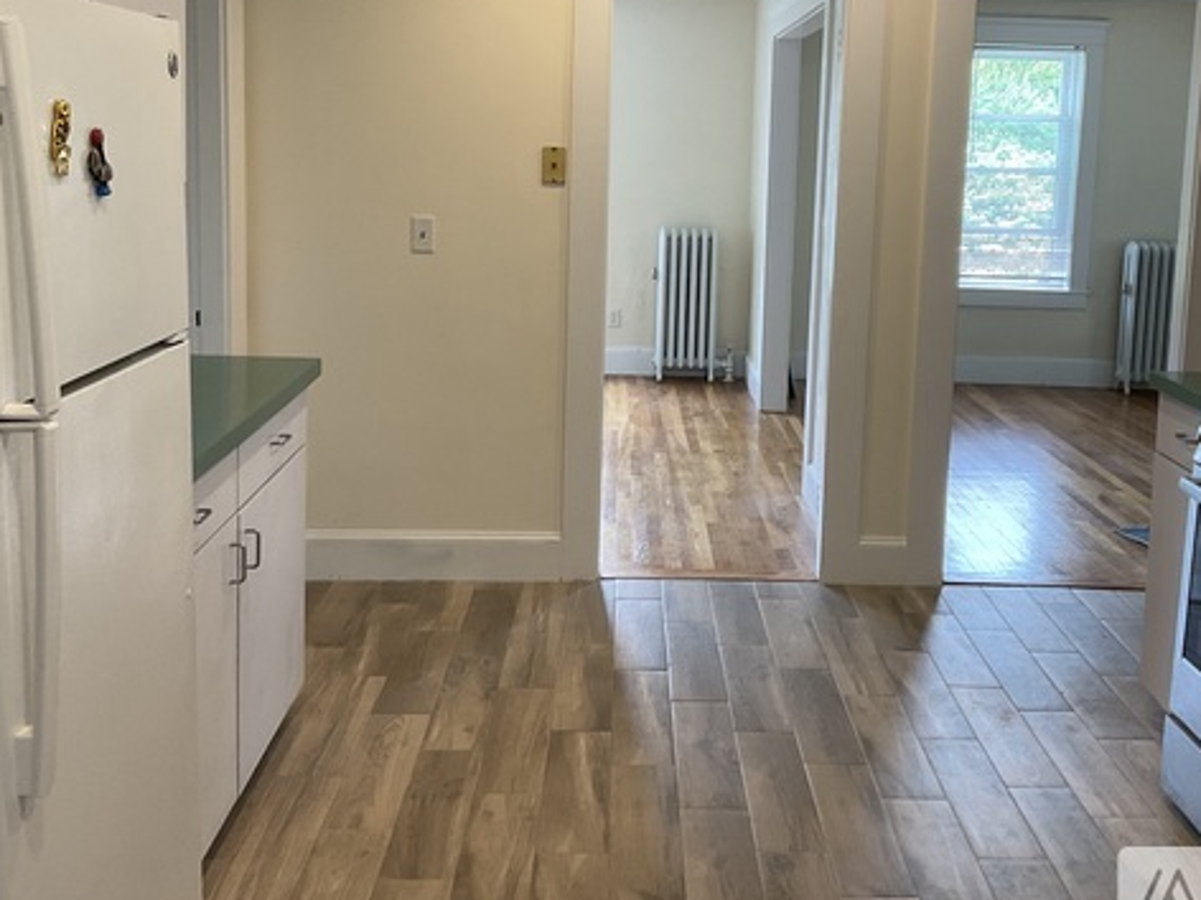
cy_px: 313
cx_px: 681
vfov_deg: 34.9
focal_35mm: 41
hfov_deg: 45.7
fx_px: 1422
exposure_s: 1/60
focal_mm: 3
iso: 50
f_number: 1.8
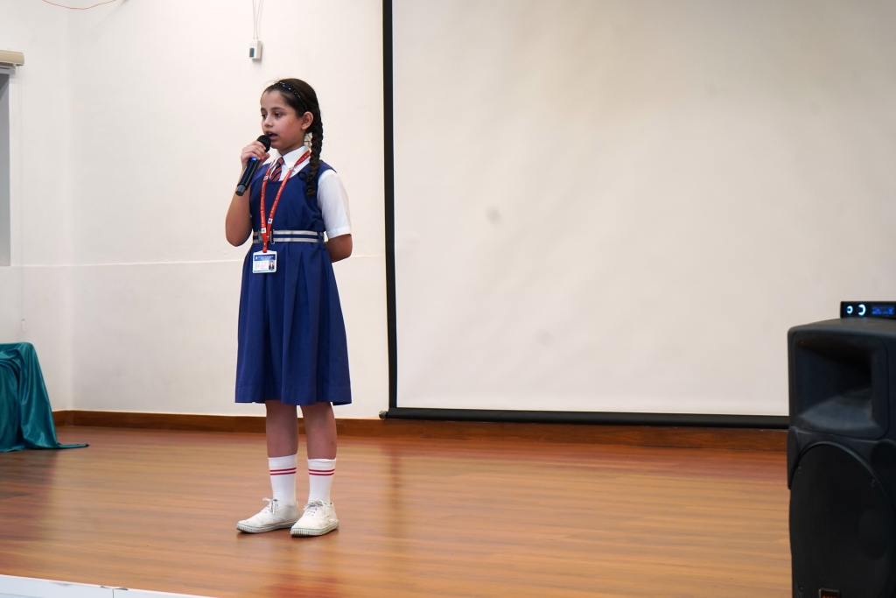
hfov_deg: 28.8
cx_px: 448
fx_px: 1742
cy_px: 299
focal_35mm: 70
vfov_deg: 19.5
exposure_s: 1/80
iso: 2500
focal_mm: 70
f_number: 5.6
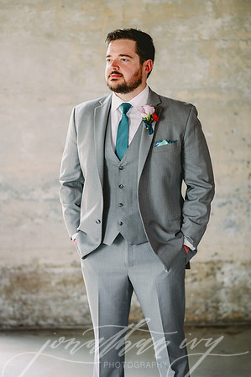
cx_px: 126
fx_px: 891
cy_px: 188
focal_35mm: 85
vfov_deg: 23.9
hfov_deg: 16.0
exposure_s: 1/320
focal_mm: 85
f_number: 2.2
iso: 400
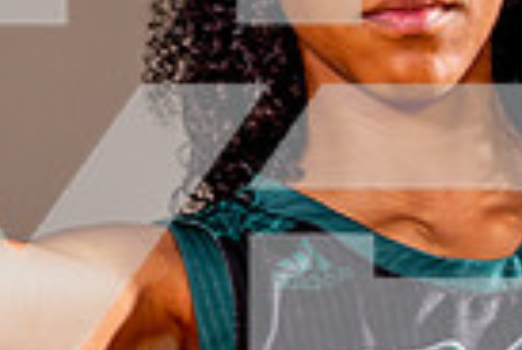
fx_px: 5333
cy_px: 289
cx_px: 186
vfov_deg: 3.8
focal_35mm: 367
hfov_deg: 5.6
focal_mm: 70
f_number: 8
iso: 100
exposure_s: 1/125
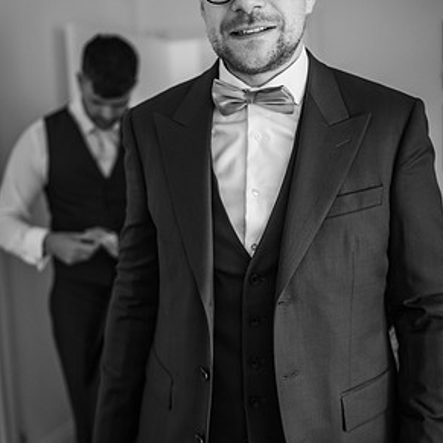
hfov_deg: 36.8
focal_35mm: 46
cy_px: 195
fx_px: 666
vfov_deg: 36.7
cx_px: 226
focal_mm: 35
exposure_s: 1/200
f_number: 2
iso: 720
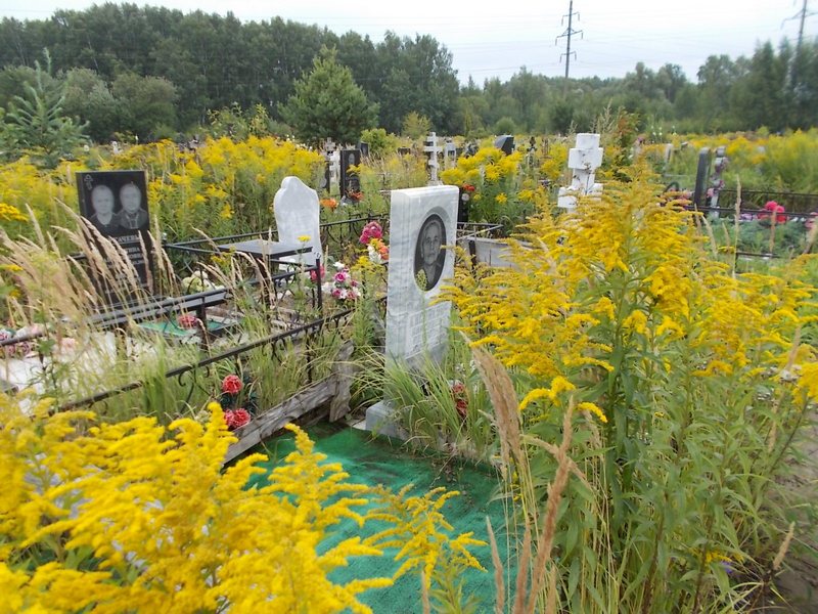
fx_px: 614
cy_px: 307
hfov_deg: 67.3
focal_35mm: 26
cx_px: 409
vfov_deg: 53.1
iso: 80
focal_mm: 4.6
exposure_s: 1/250
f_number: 3.2
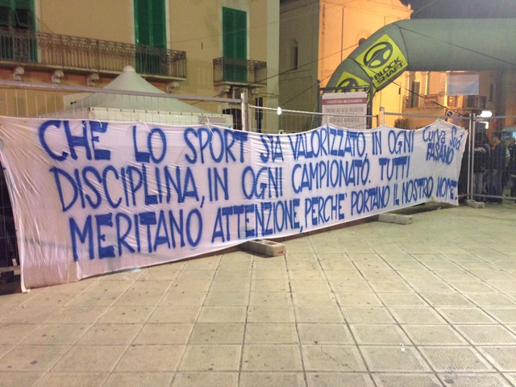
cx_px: 258
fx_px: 492
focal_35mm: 33
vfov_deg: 42.9
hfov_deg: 55.4
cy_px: 194
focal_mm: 4.12
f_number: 2.4
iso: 250
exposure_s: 1/20
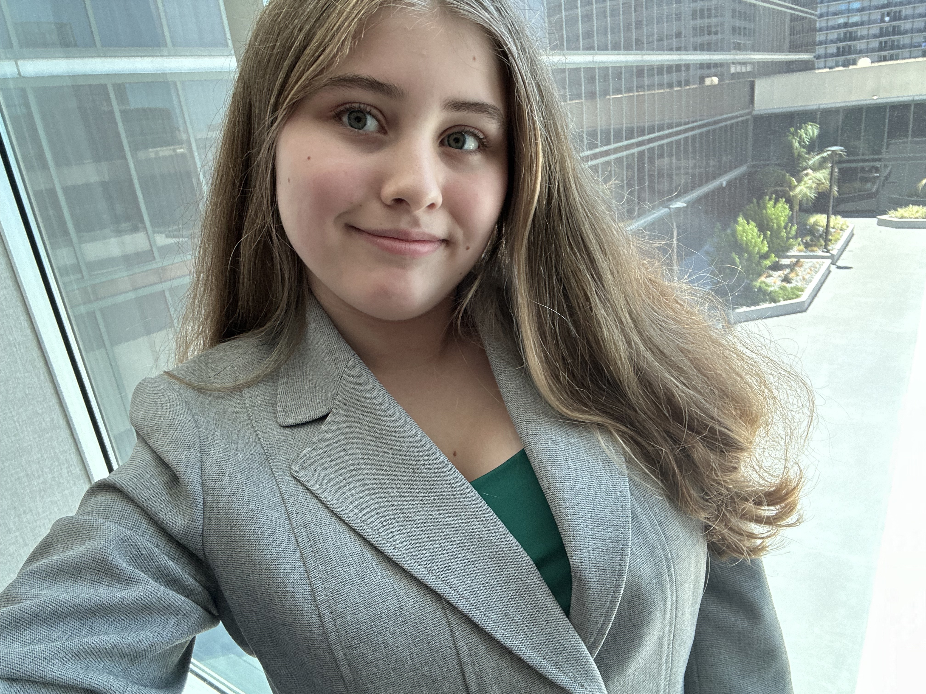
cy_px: 347
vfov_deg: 58.9
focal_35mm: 23
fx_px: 615
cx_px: 463
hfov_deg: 73.9
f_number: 1.9
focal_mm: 2.69
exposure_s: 1/68
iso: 80
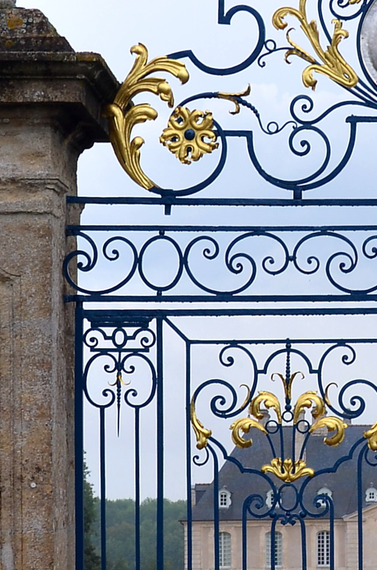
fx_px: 2542
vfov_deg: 12.8
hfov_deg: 8.4
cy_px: 402
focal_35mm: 161
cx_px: 404
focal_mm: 28
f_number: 7.1
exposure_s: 1/200
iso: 200
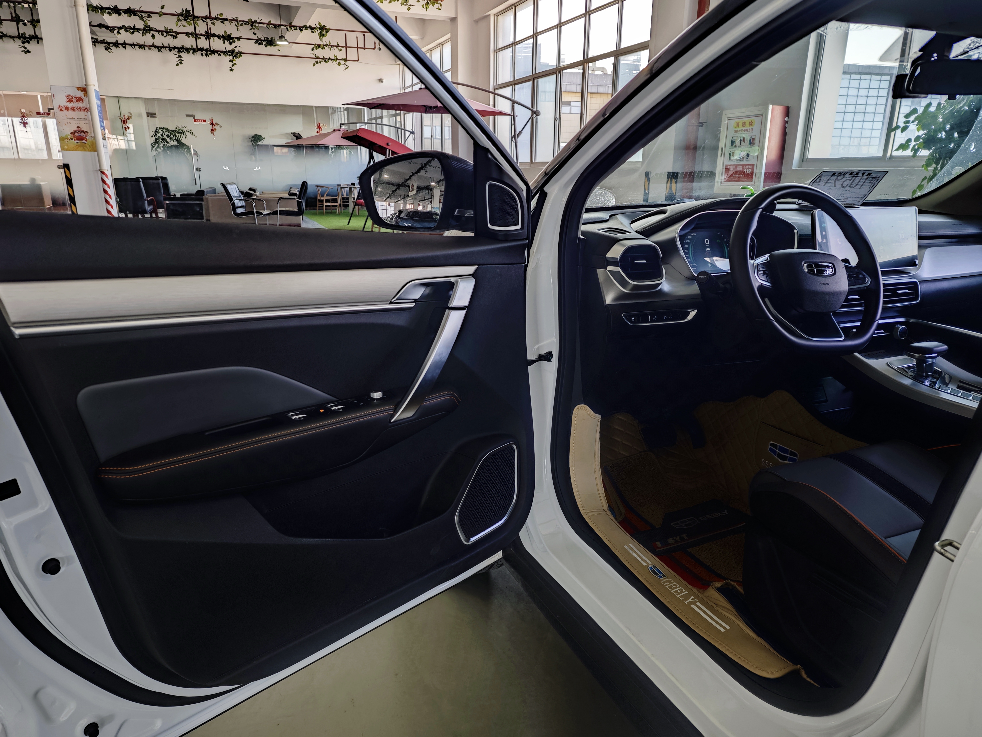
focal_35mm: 23
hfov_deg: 73.9
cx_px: 491
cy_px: 368
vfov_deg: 58.9
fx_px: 652
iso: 400
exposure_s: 1/50.2
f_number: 1.6
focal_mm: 6.55
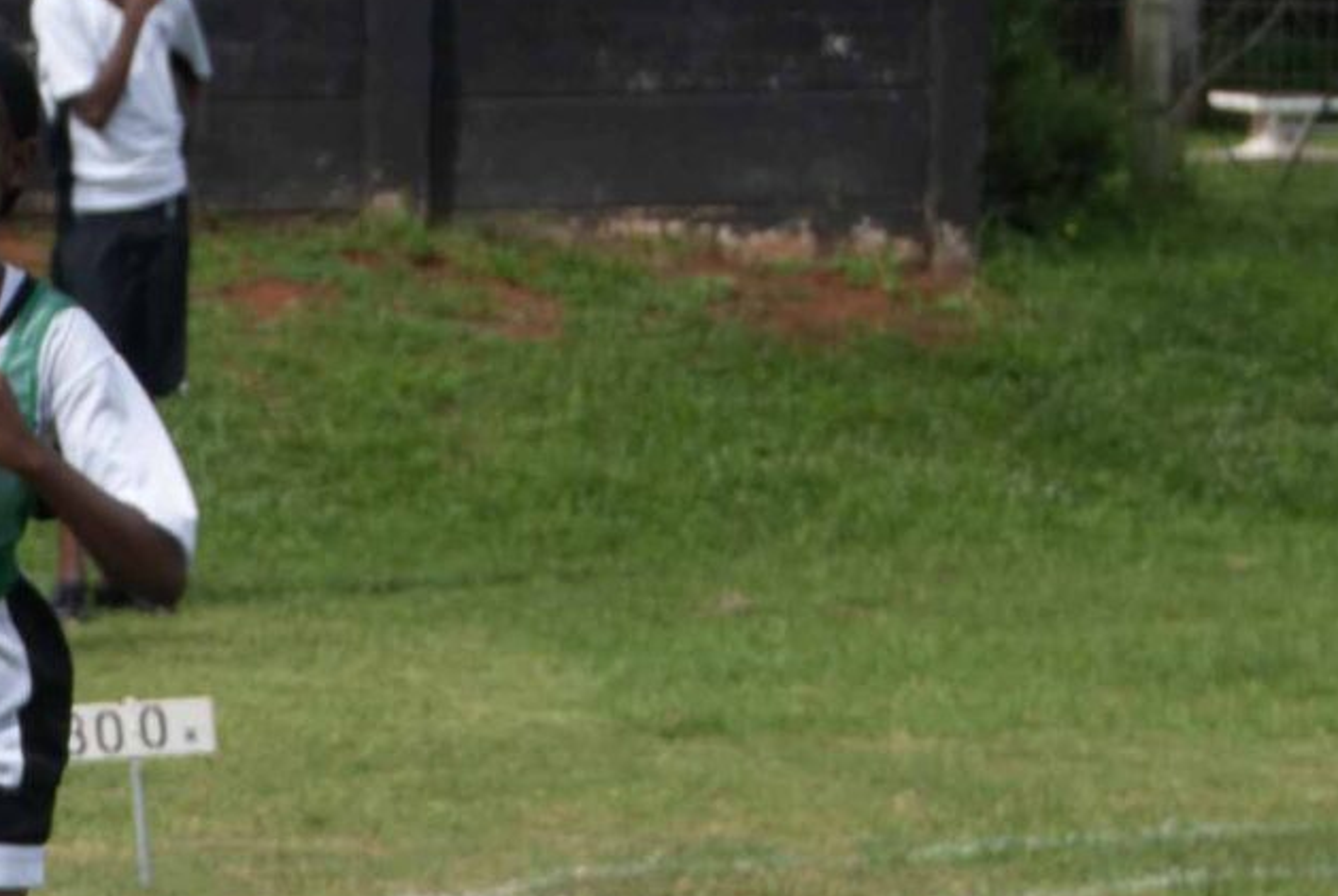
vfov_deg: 4.1
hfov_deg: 6.0
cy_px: 1147
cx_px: -1002
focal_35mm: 336
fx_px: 12504
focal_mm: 55
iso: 100
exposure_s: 1/200
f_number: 7.1
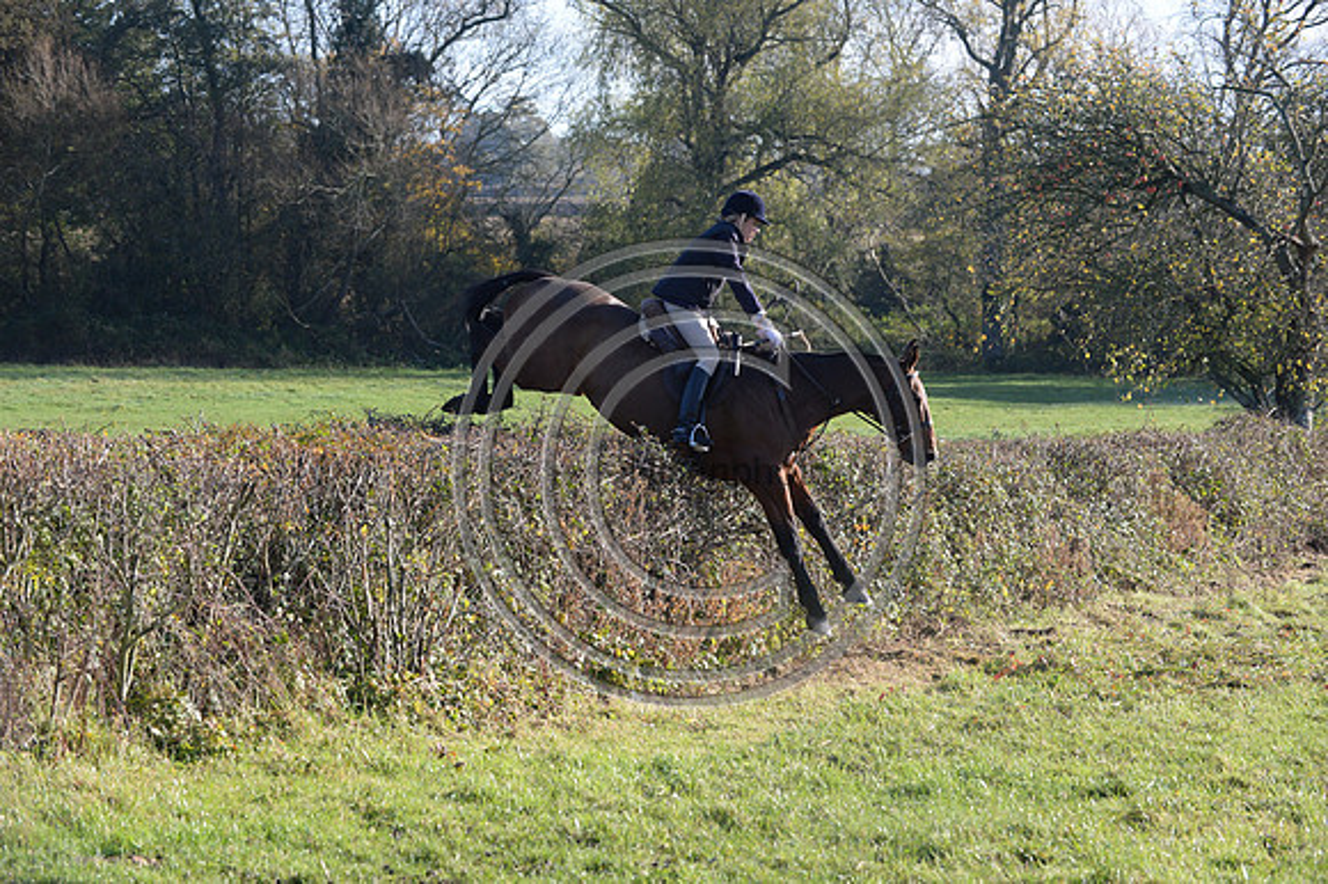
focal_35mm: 95
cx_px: 664
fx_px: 3502
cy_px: 442
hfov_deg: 21.5
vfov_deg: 14.4
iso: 1000
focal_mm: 95
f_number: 5.6
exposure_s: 1/1250
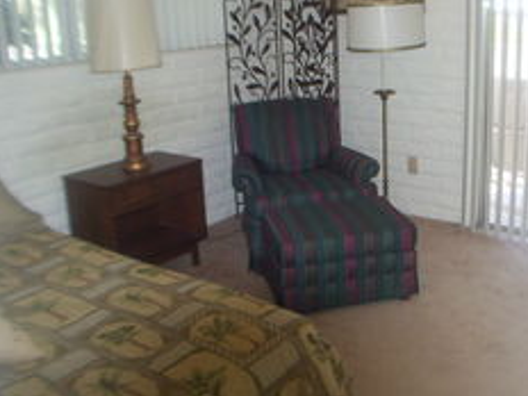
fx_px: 869
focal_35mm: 57
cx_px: 341
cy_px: 164
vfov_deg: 25.6
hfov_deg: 33.6
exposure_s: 1/60
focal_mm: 6
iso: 100
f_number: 2.7
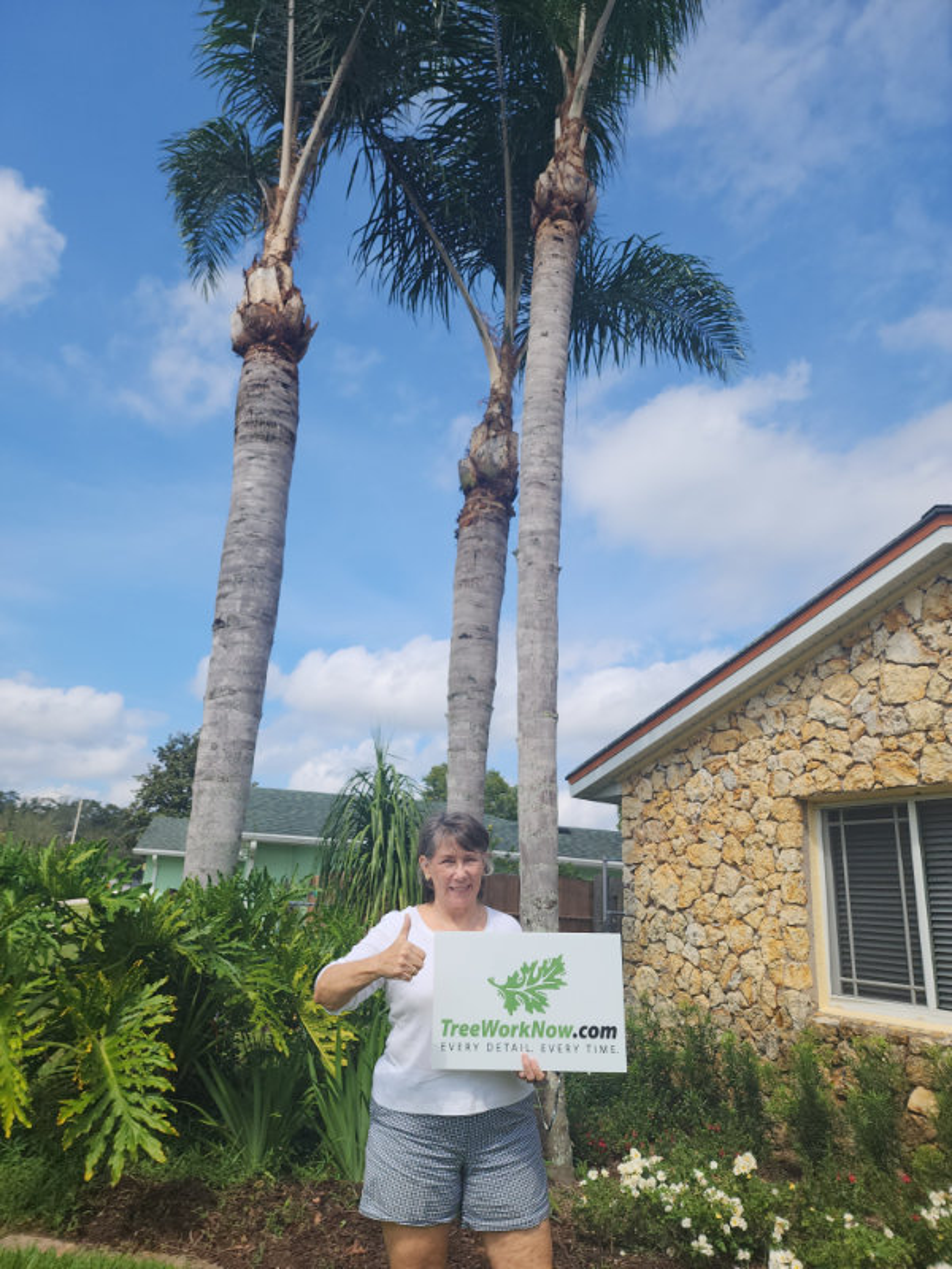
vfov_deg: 73.9
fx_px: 843
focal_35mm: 23
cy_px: 634
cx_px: 476
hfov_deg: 58.9
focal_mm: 6.4
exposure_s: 1/1225
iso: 12
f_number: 1.8
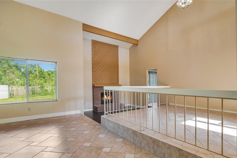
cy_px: 89
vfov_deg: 67.1
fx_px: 118
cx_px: 129
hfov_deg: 89.8
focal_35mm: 18
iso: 3200
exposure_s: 1/100
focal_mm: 16
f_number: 5.6
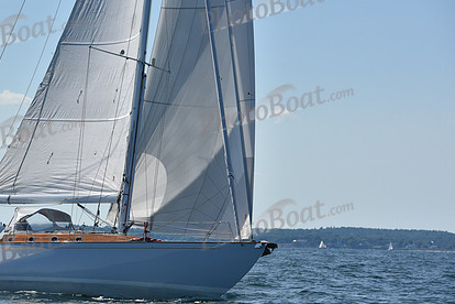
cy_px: 180
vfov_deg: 5.8
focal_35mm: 238
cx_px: 143
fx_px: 3008
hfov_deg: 8.6
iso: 250
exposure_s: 1/1250
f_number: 9
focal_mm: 170
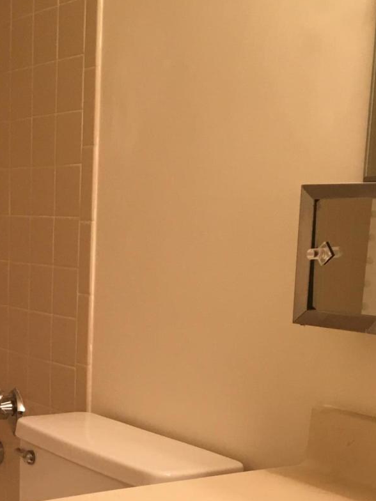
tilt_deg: -13.2
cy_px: 461
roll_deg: -0.3
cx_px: -81
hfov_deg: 18.8
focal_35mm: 74
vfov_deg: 25.4
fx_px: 1072
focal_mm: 4.15
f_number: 2.2
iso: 80
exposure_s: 1/30
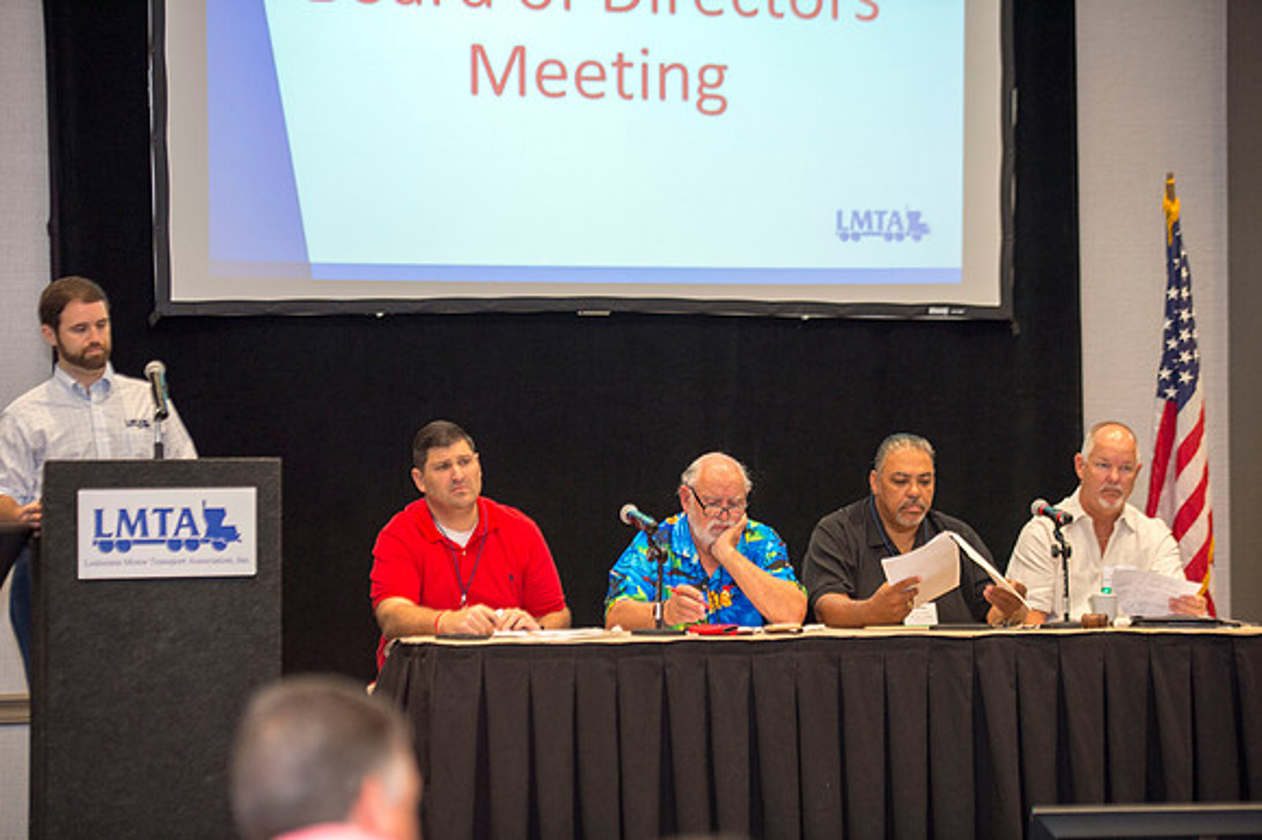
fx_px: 3503
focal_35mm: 100
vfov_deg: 13.7
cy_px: 420
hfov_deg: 20.4
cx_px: 631
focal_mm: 100
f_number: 2.8
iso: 1250
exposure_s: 1/320
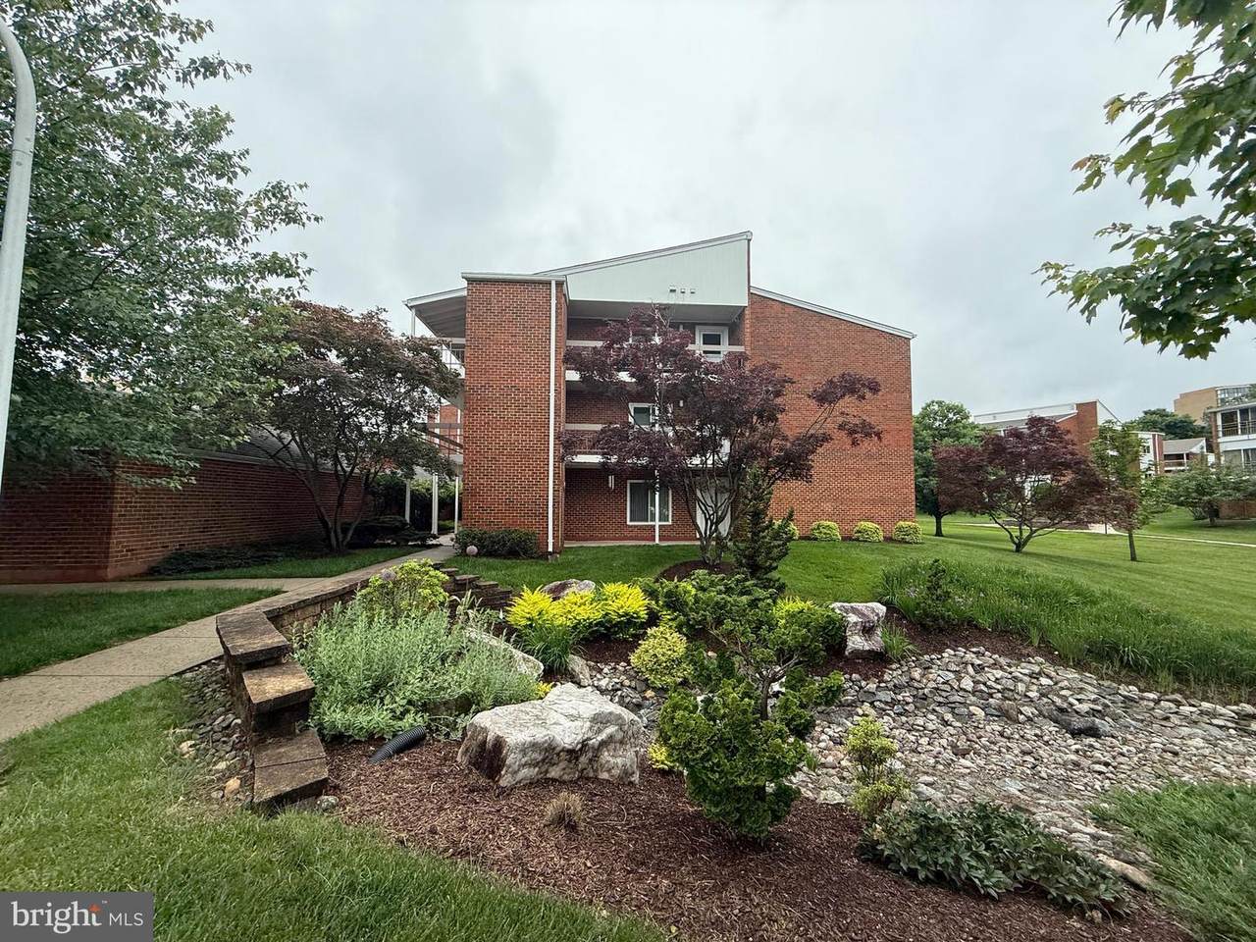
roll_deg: +2.3
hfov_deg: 102.1
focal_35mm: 14
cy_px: 471
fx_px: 508
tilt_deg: +5.9
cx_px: 628
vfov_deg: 85.7
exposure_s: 1/1068
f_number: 2.2
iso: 64
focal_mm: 2.22
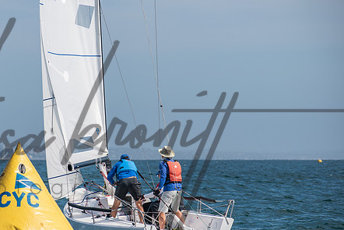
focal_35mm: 236
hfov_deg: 8.7
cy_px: 129
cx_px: 127
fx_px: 2256
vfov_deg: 5.8
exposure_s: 1/1000
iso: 200
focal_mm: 120
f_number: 6.3
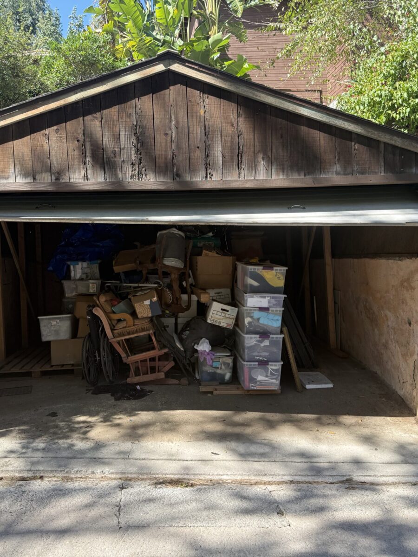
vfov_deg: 71.6
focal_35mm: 24
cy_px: 278
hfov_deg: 56.8
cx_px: 209
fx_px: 386
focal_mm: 6.76
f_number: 1.78
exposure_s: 1/735
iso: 100
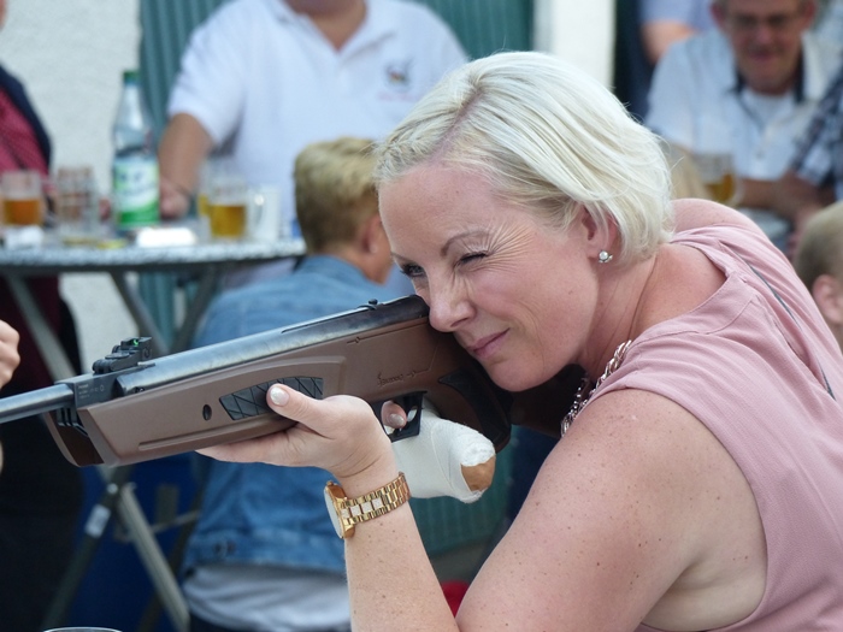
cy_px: 316
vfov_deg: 7.0
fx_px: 5138
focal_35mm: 211
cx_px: 422
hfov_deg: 9.4
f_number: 2.8
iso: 320
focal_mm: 37.9
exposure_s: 1/80
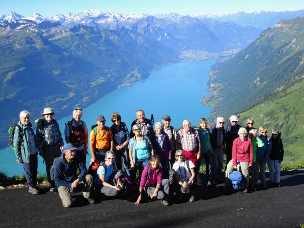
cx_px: 152
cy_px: 114
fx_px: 351
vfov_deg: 36.0
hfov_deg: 46.8
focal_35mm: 40
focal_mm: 6.8
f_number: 4
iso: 80
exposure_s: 1/320
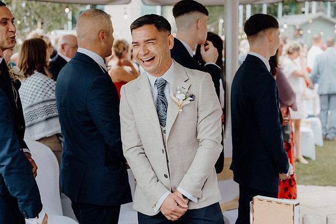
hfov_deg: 31.9
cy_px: 112
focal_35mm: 63
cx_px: 168
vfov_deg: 21.6
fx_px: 588
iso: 125
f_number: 3.5
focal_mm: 63
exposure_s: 1/200
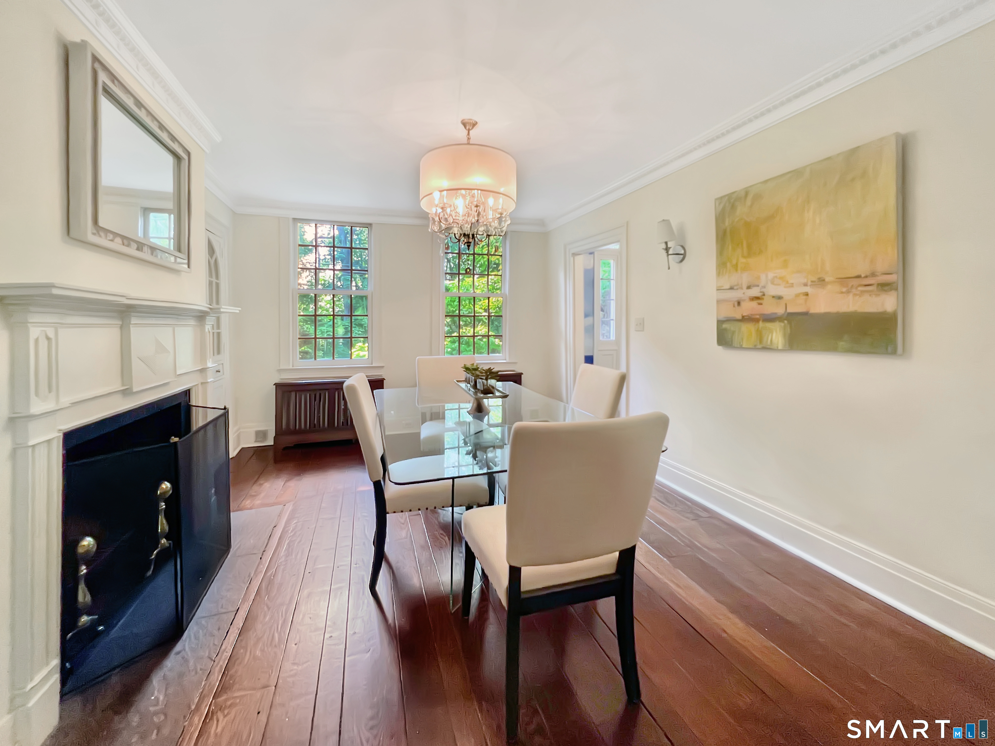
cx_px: 498
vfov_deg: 89.9
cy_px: 373
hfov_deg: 106.2
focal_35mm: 13
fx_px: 374
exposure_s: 1/120
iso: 200
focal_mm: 1.57
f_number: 1.8
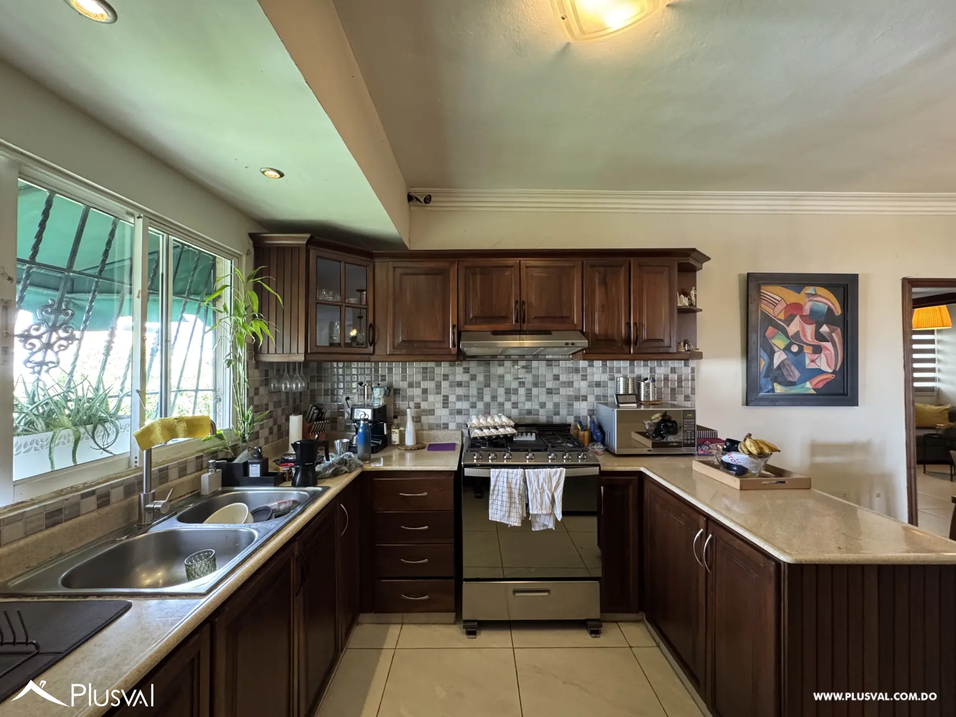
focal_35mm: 14
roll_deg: +0.3
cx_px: 478
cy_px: 358
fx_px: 387
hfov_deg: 102.1
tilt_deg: +1.1
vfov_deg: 85.7
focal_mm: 2.22
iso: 500
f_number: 2.2
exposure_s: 1/60
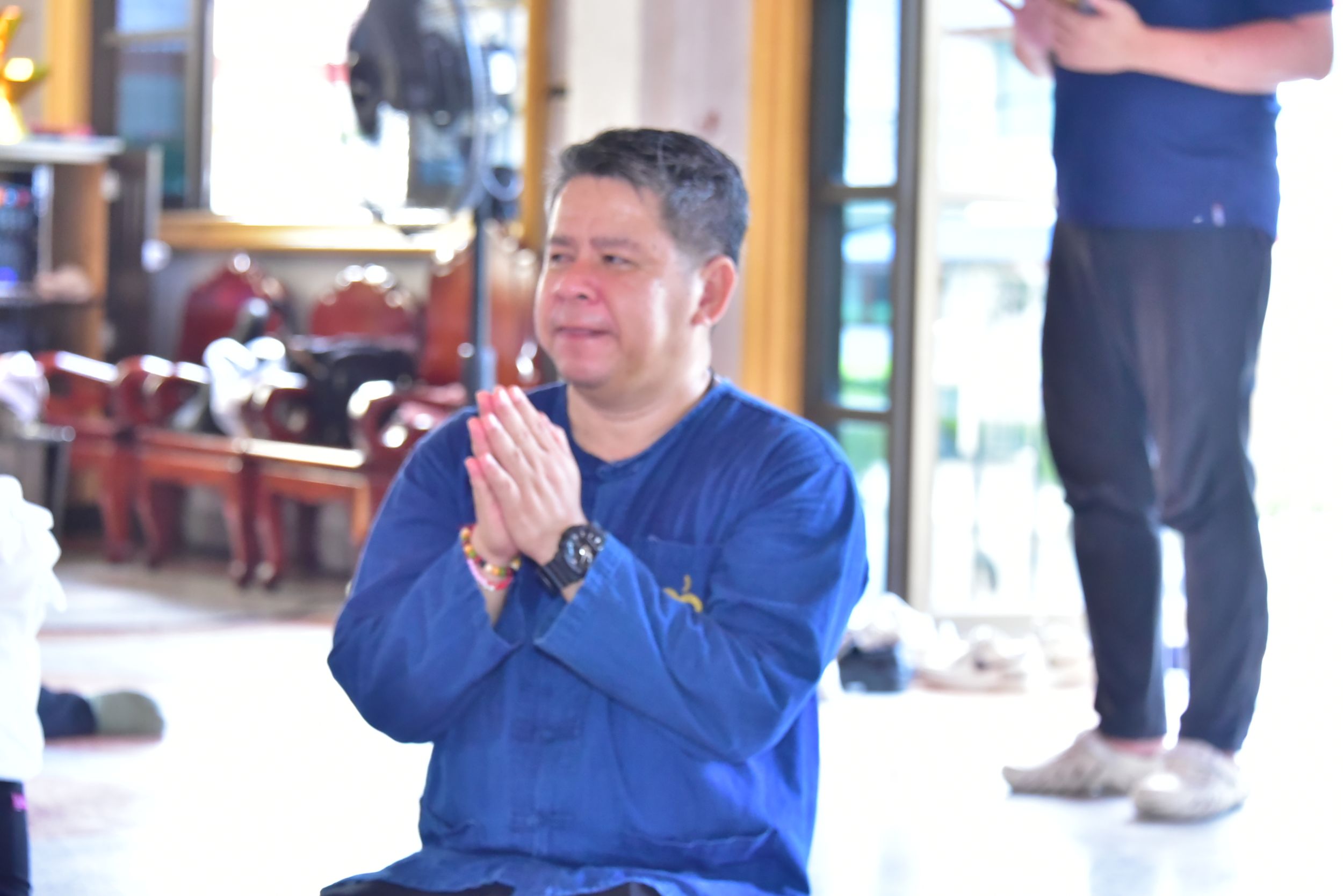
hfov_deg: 20.4
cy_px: 448
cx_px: 672
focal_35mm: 100
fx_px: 3732
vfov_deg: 13.7
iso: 6400
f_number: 6.3
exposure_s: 1/160
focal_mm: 100
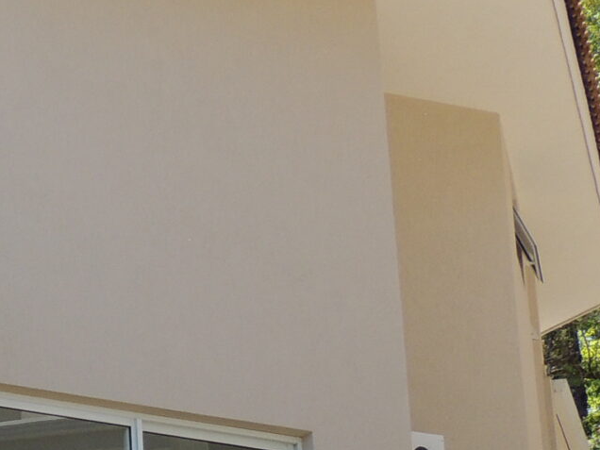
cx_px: -454
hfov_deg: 11.5
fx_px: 2791
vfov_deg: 9.1
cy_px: 512
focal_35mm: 161
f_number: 3.3
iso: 100
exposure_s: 1/400
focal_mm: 7.1
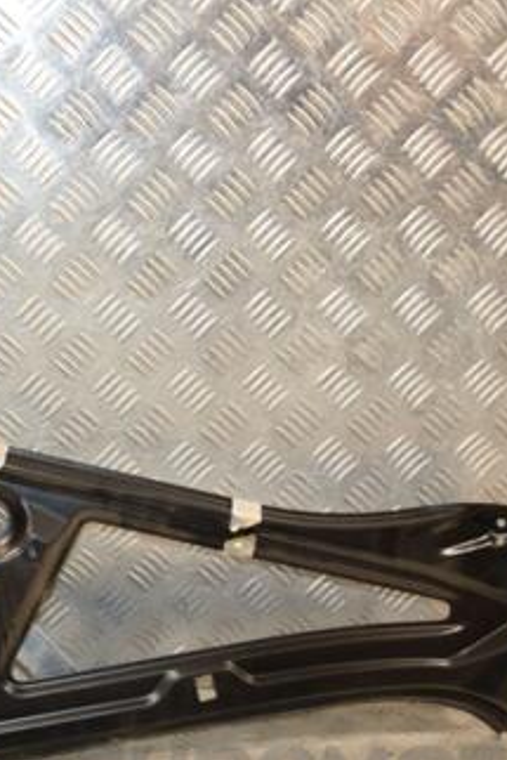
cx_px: 33
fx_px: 1414
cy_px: 467
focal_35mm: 67
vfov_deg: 30.0
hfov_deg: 19.9
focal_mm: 24
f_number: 5
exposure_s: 1/200
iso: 800
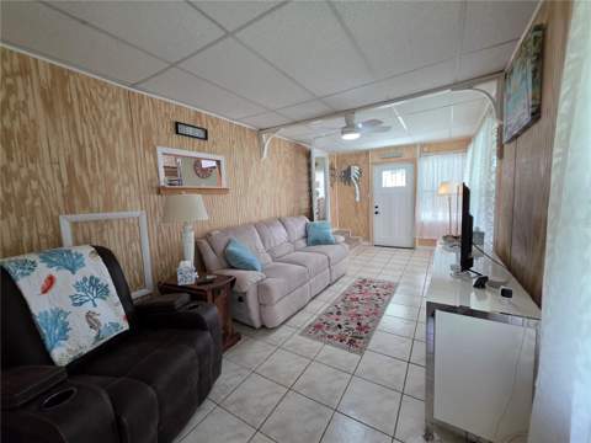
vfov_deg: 89.9
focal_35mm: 13
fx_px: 222
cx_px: 296
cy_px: 222
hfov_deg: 106.2
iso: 125
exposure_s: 1/120
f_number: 1.9
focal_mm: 2.2
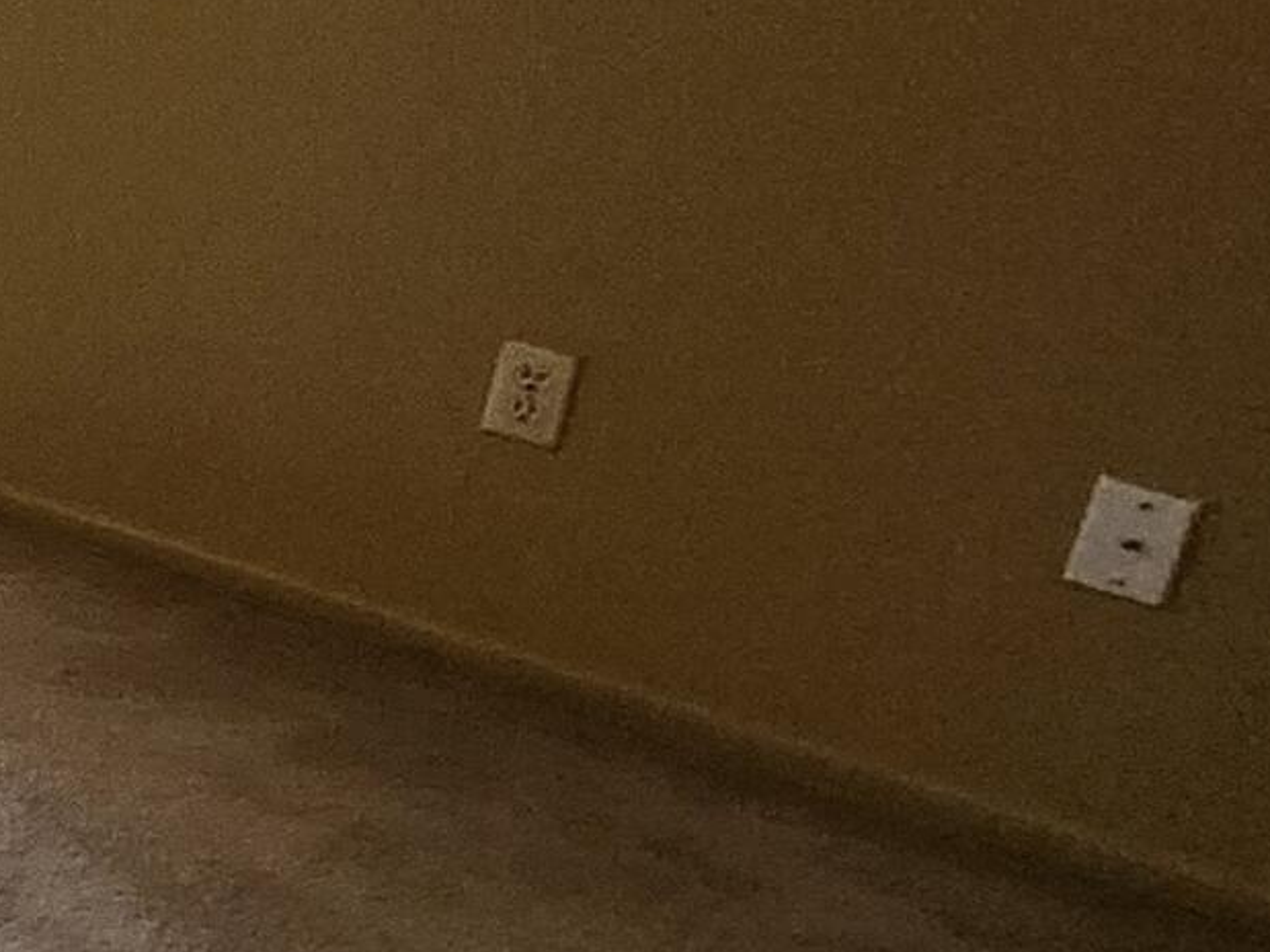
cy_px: 43
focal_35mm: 63
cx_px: -1695
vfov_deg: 22.5
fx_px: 2311
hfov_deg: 15.8
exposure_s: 1/60
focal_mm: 1.74
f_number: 2.2
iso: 400
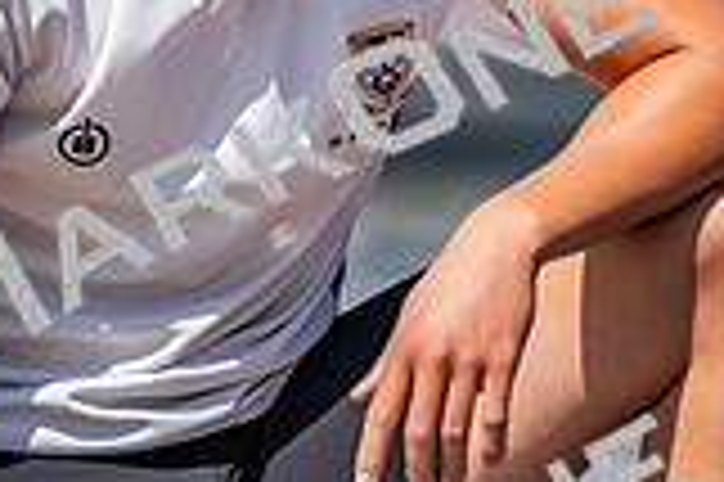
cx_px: 522
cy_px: -70
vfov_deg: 1.1
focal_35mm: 1255
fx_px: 25213
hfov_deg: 1.6
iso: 125
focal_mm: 348
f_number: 5.6
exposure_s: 1/1600
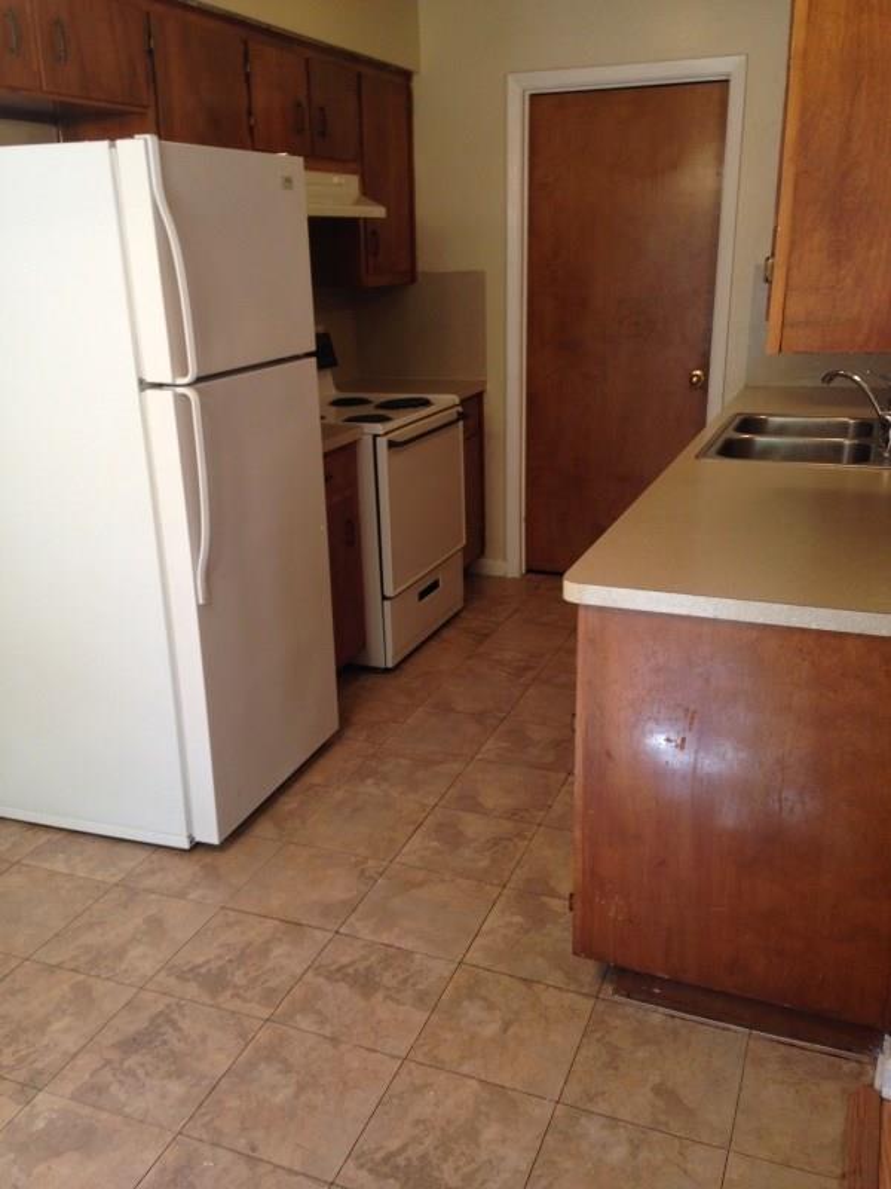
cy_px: 594
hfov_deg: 42.9
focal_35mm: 33
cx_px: 446
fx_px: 1133
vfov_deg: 55.4
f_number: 2.4
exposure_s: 1/20
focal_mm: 4.12
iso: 80
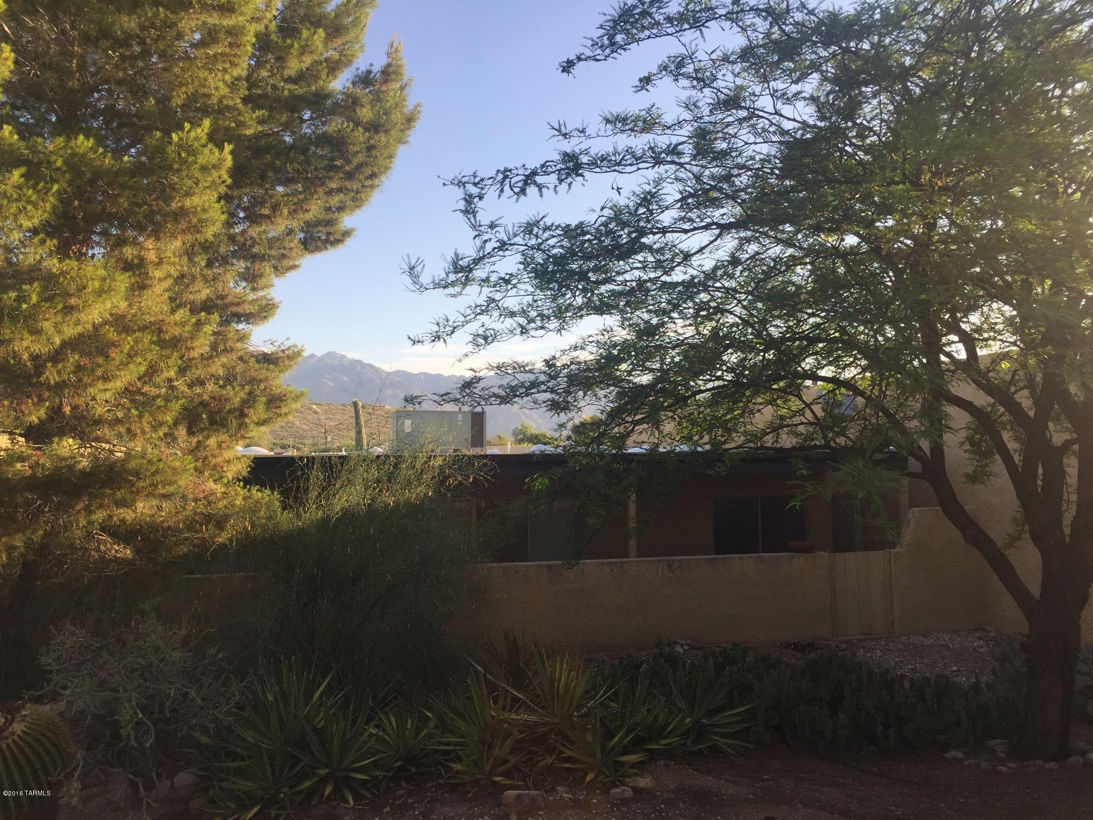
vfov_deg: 48.2
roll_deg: +0.7
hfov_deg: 61.7
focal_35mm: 29
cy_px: 410
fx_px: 916
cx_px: 546
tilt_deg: +5.5
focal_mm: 4.15
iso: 32
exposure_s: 1/732
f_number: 2.2
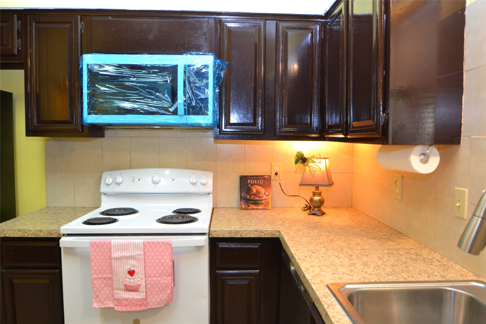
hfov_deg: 73.7
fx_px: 324
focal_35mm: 24
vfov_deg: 53.1
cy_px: 162
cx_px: 243
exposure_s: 1/60
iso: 1250
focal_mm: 16
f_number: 4
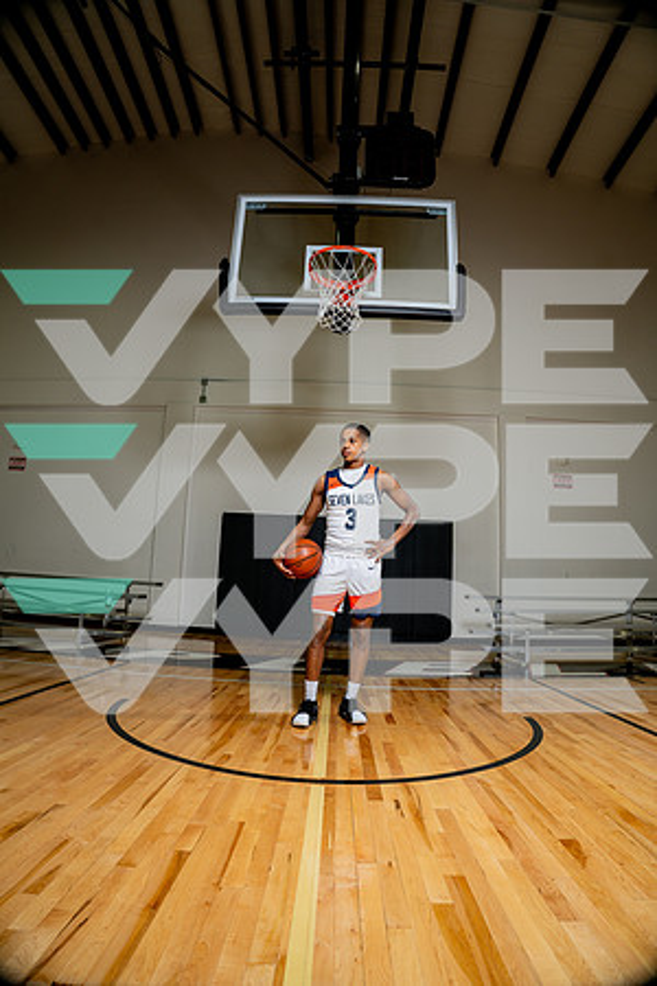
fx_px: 547
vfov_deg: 84.0
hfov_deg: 61.9
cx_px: 328
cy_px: 493
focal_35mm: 20
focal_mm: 20
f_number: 5.6
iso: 250
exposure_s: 1/250
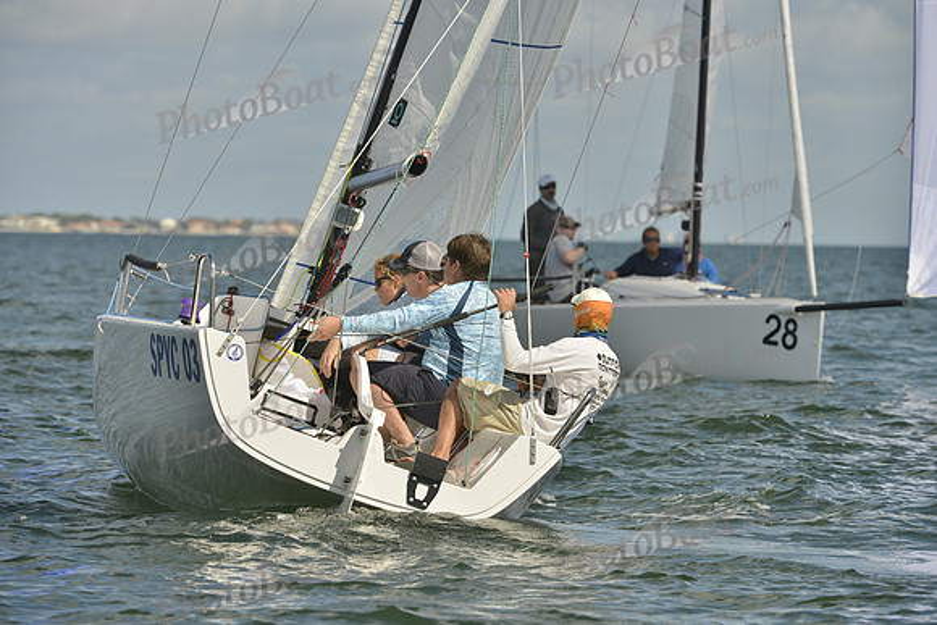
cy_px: 312
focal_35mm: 280
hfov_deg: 7.4
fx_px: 7289
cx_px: 468
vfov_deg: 4.9
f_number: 9
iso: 280
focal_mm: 280
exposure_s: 1/1000
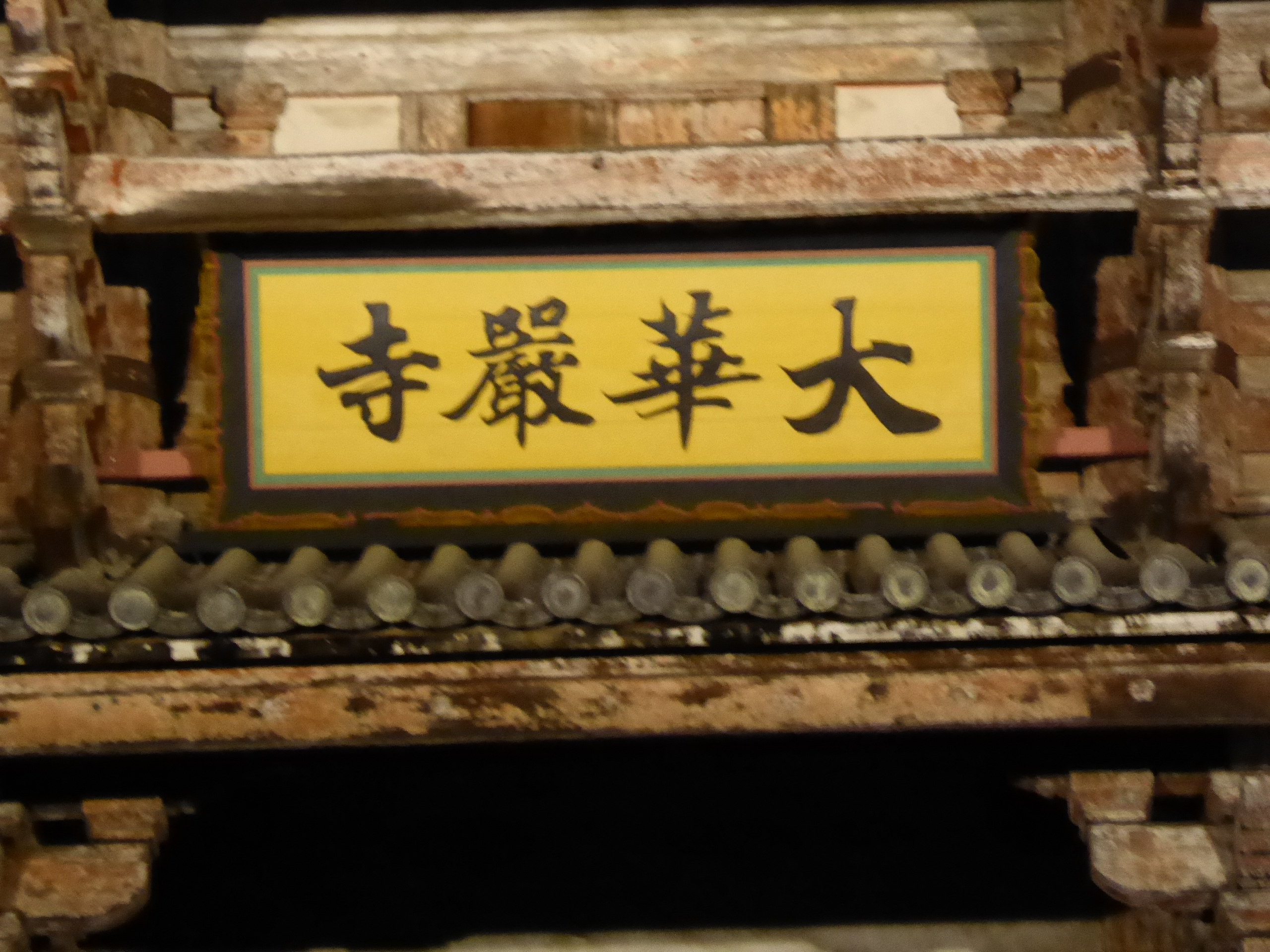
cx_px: 635
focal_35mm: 168
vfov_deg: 8.8
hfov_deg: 11.8
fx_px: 6164
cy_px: 476
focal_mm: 27.1
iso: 1250
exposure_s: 1/4
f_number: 5.4
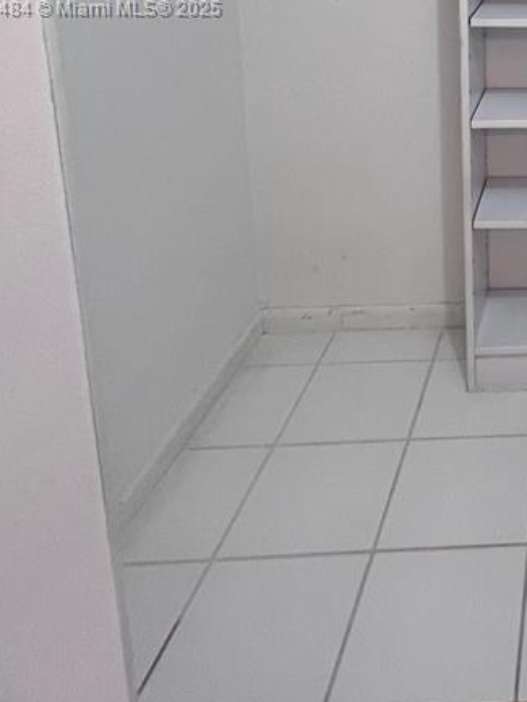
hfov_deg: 32.0
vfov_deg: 44.2
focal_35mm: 36
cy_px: 10
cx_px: 653
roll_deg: -0.3
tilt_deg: -10.7
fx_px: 730
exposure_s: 1/120
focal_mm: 1.57
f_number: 1.8
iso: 160
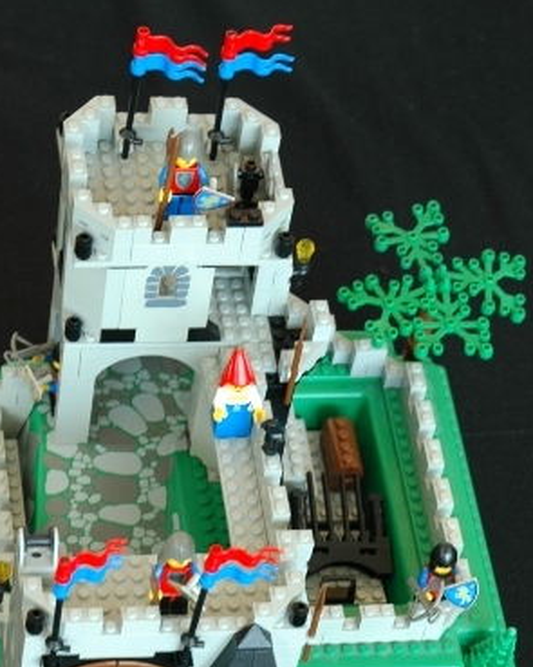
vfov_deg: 15.5
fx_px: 2407
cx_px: 266
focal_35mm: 122
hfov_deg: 12.6
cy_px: 660
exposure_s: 1/6
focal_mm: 40
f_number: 4.5
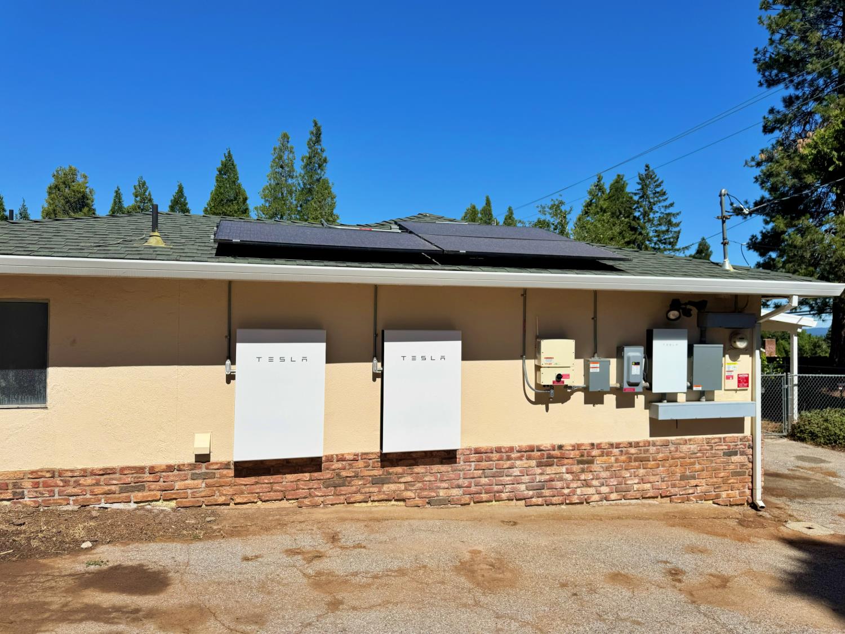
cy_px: 317
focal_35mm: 24
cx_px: 422
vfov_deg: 56.8
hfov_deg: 71.6
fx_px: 586
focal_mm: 6.76
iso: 80
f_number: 1.78
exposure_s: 1/10417
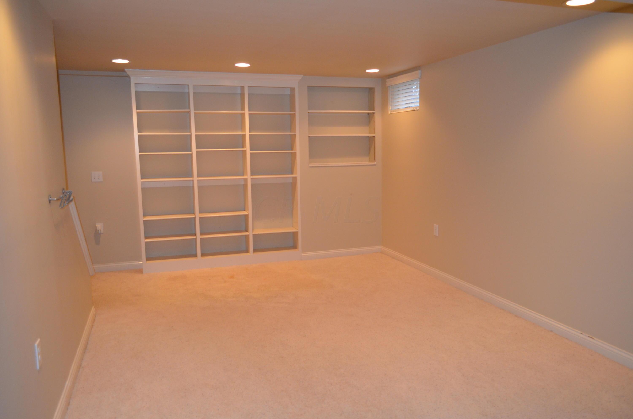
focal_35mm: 27
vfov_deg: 47.7
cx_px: 316
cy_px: 210
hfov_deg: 67.5
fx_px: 474
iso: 800
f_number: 3.5
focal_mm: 18
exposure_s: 1/60
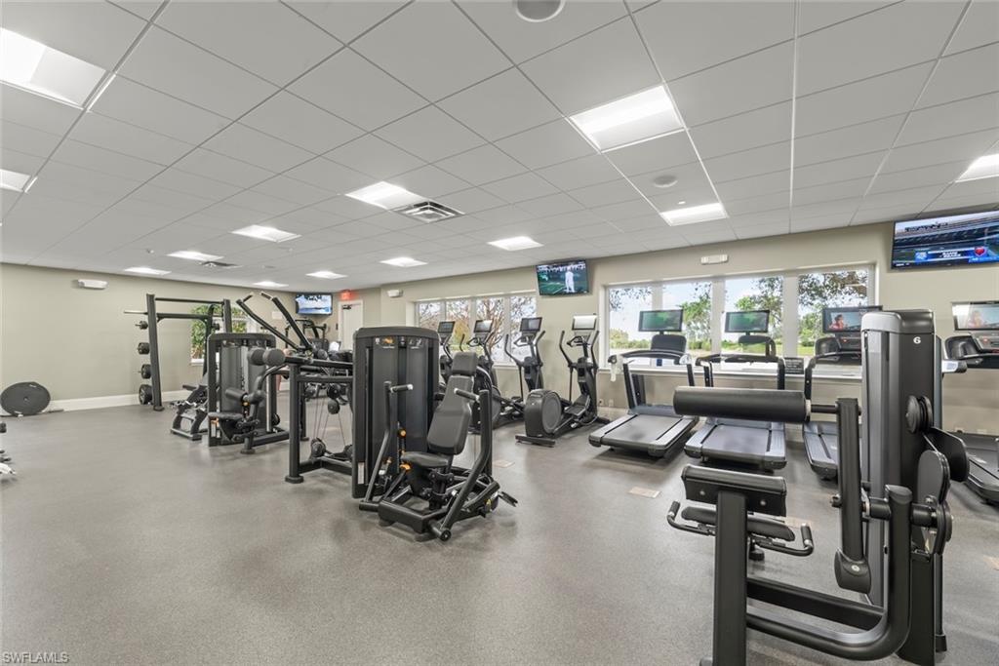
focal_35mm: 15
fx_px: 416
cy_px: 333
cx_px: 500
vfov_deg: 77.3
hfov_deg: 100.4
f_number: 11
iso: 400
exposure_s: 1/1.25
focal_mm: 15
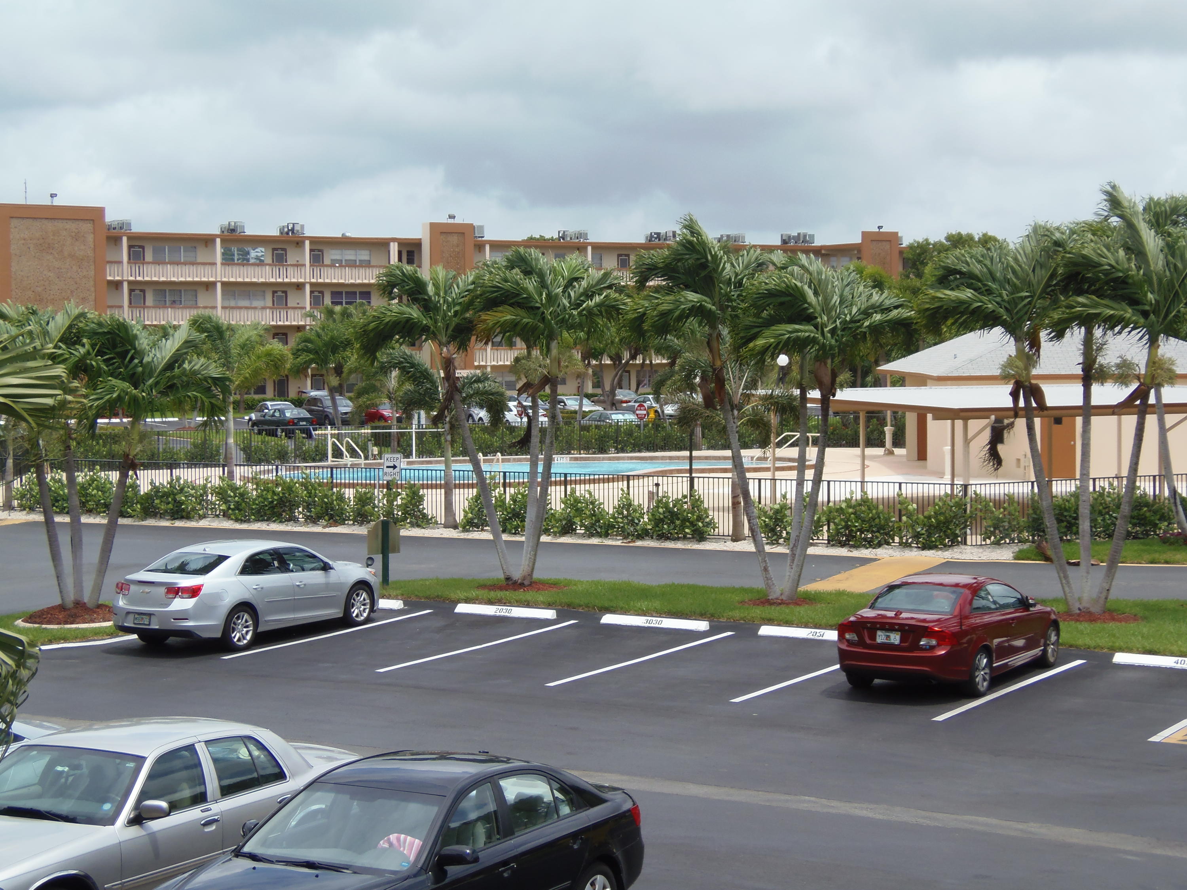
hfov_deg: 30.7
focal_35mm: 63
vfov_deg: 23.3
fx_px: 2160
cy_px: 445
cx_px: 594
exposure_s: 1/500
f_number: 4
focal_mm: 11.7
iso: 64
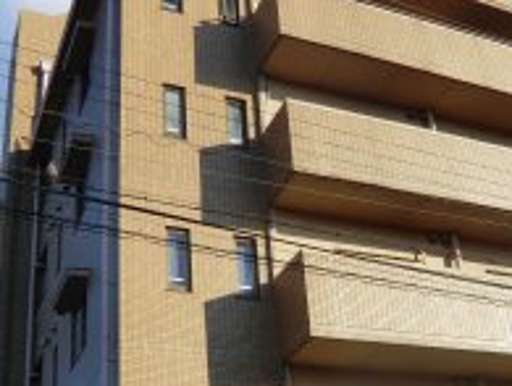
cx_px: 336
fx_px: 815
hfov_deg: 34.6
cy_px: 289
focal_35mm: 55
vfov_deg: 26.3
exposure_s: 1/800
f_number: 3.2
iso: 64
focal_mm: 4.3
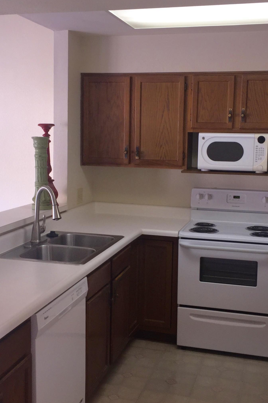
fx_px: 502
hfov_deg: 29.9
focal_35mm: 45
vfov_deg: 43.6
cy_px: 195
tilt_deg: -7.2
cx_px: 139
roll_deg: -1.2
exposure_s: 1/94
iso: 32
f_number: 2.2
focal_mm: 4.15
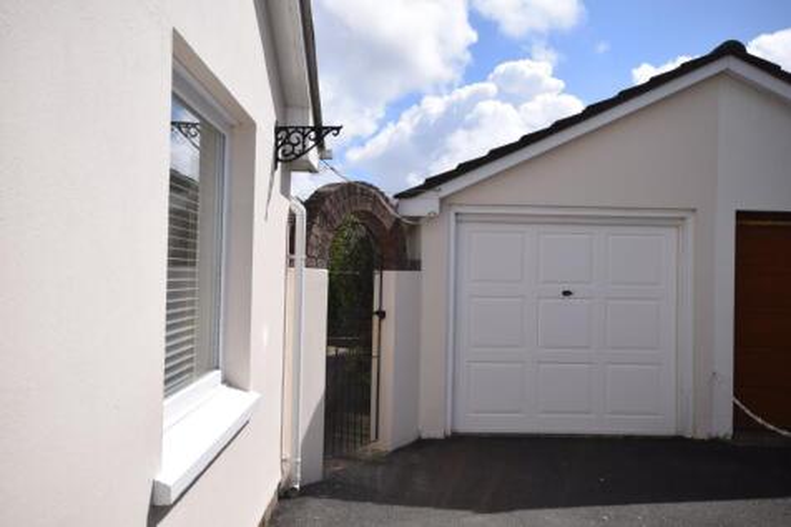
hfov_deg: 61.9
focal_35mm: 30
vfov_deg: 43.6
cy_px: 264
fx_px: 659
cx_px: 396
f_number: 10
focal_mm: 20
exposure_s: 1/400
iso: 200
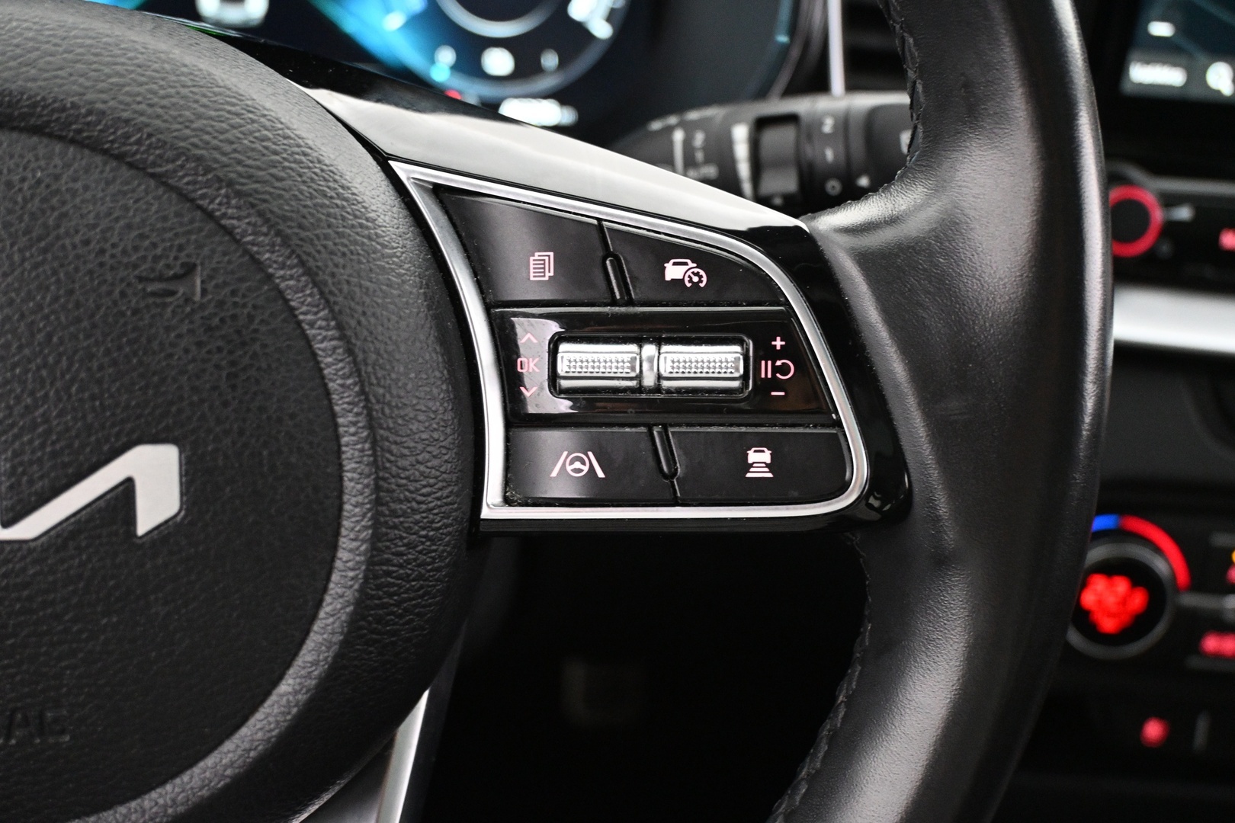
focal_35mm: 38
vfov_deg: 35.5
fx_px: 1286
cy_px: 412
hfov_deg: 51.3
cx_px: 618
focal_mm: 25
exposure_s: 1/20
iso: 4000
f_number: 4.2
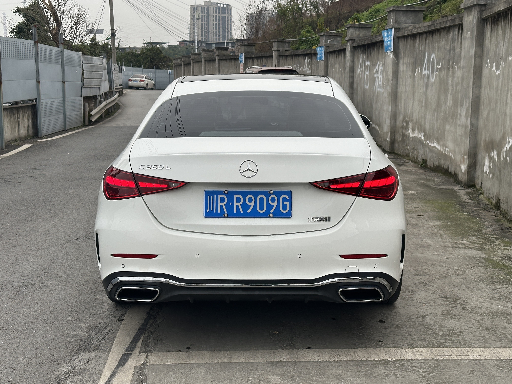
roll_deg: -0.3
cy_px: 192
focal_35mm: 48
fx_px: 710
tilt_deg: -9.1
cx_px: 256
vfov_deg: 30.3
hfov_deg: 39.7
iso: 64
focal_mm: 6.86
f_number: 1.78
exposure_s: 1/894
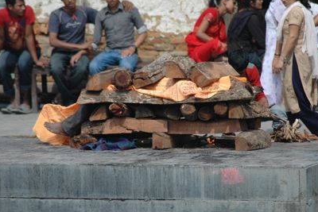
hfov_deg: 4.1
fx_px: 4471
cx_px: 176
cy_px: 116
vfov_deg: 2.7
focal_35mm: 506
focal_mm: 300
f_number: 5.6
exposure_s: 1/1250
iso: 400
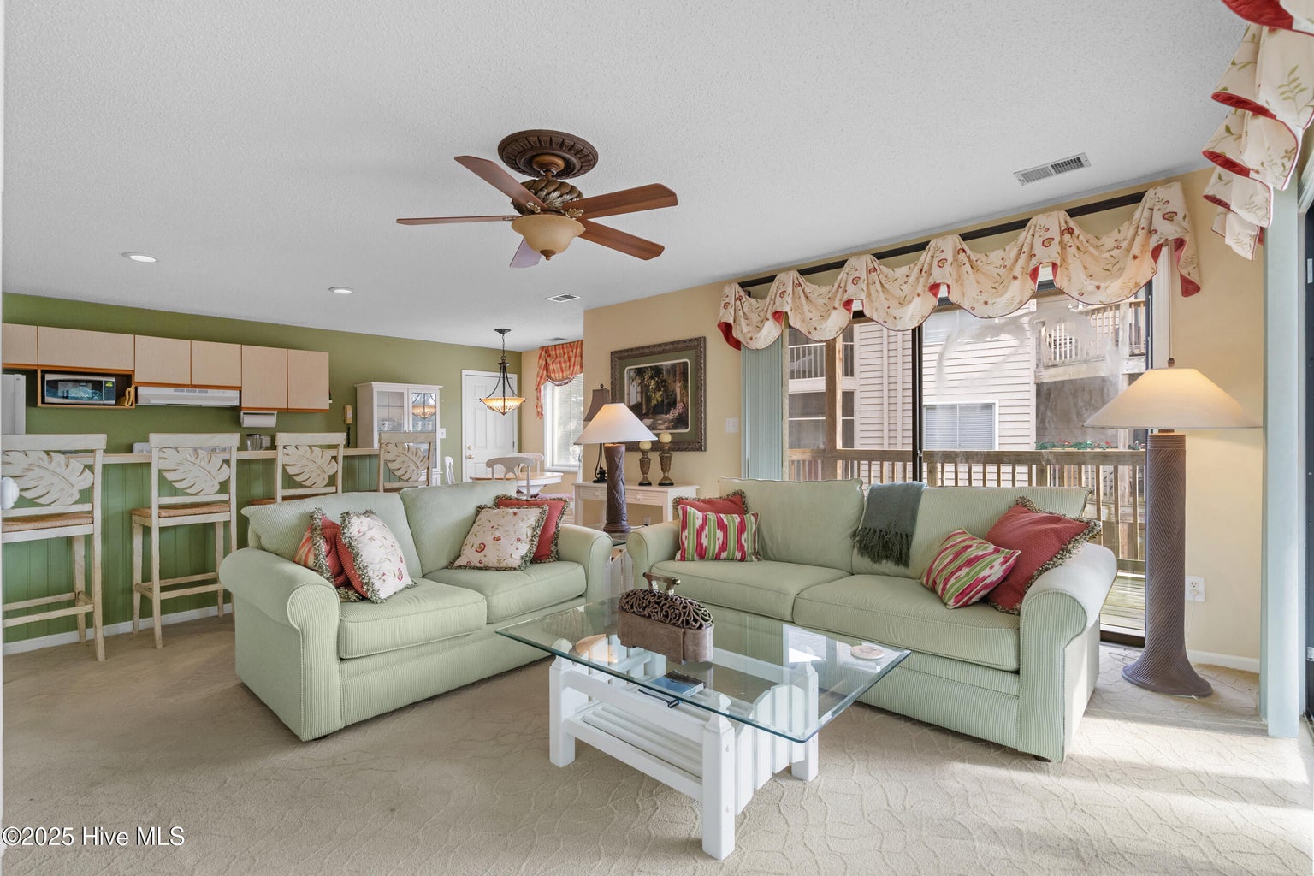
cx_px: 657
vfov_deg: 73.7
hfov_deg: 96.7
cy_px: 438
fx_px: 584
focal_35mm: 16
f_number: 8
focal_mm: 16
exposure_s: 1/15
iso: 1000
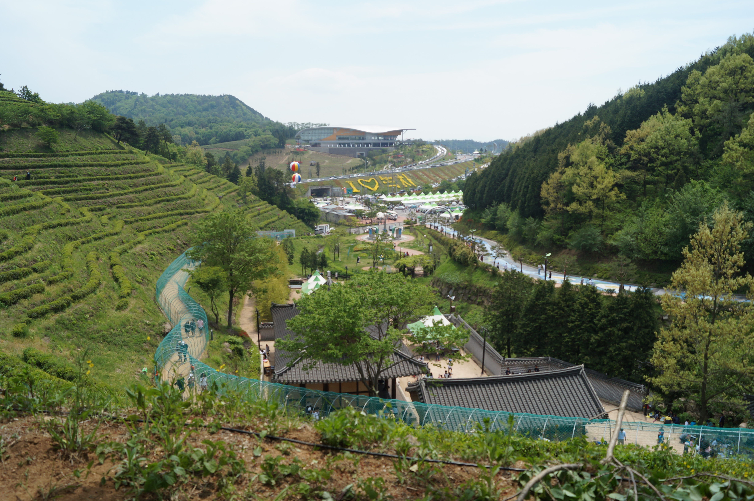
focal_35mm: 27
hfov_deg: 67.4
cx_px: 377
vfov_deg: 47.8
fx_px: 565
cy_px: 250
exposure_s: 1/250
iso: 100
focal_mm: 18
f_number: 8
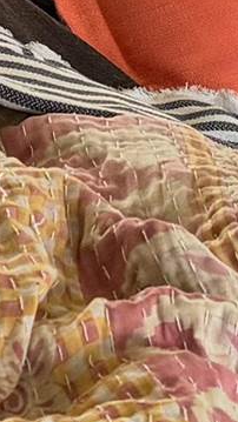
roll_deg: +1.4
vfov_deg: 8.8
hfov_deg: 5.2
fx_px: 2513
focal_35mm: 224
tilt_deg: -12.1
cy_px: -576
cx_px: -363
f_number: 1.78
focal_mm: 6.76
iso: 200
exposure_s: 1/60
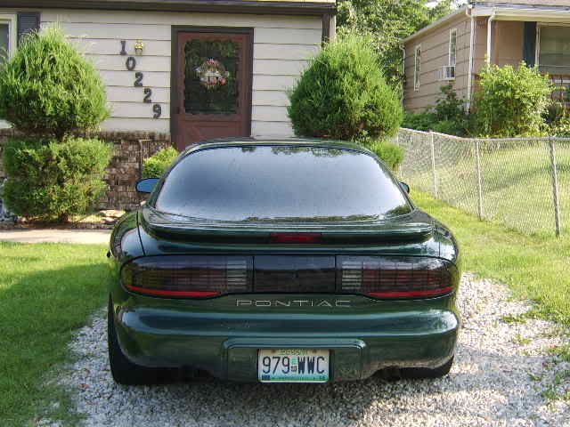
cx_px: 285
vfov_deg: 31.5
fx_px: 757
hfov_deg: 41.2
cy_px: 214
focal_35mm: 46
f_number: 4.9
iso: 71
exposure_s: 1/136
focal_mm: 11.93
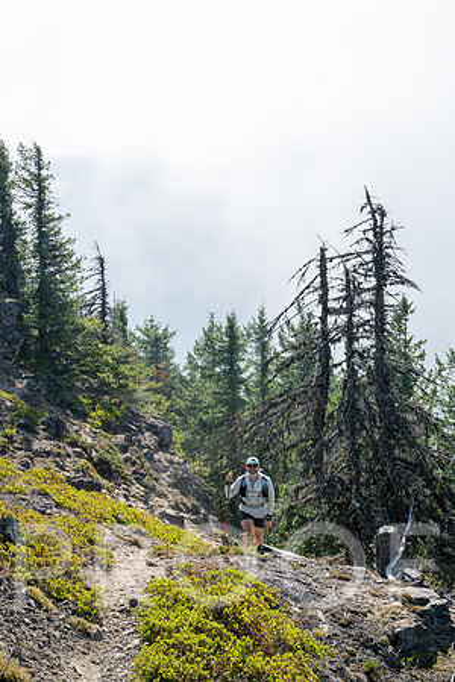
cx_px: 228
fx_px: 1156
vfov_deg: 32.9
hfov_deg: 22.3
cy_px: 341
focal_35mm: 61
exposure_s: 1/320
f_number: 16
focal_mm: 61
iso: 400
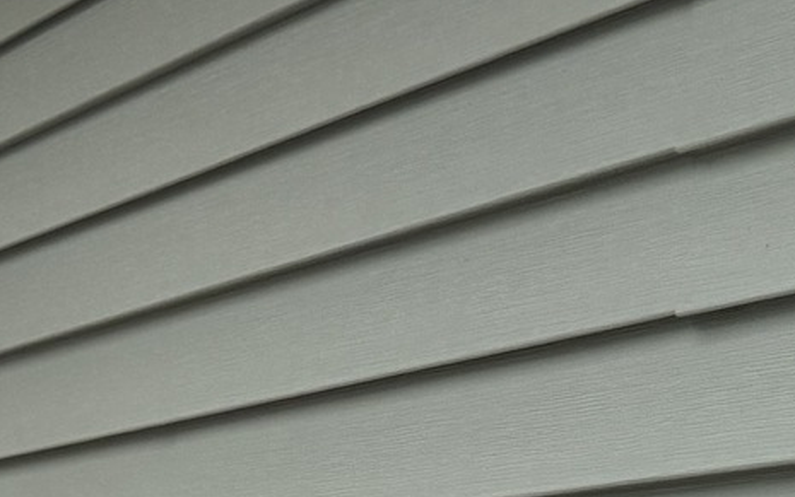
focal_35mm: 168
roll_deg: -0.1
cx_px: -684
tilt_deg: +2.3
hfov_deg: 11.5
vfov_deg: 7.8
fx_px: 3641
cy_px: 528
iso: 80
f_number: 1.78
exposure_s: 1/1869
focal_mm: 6.76
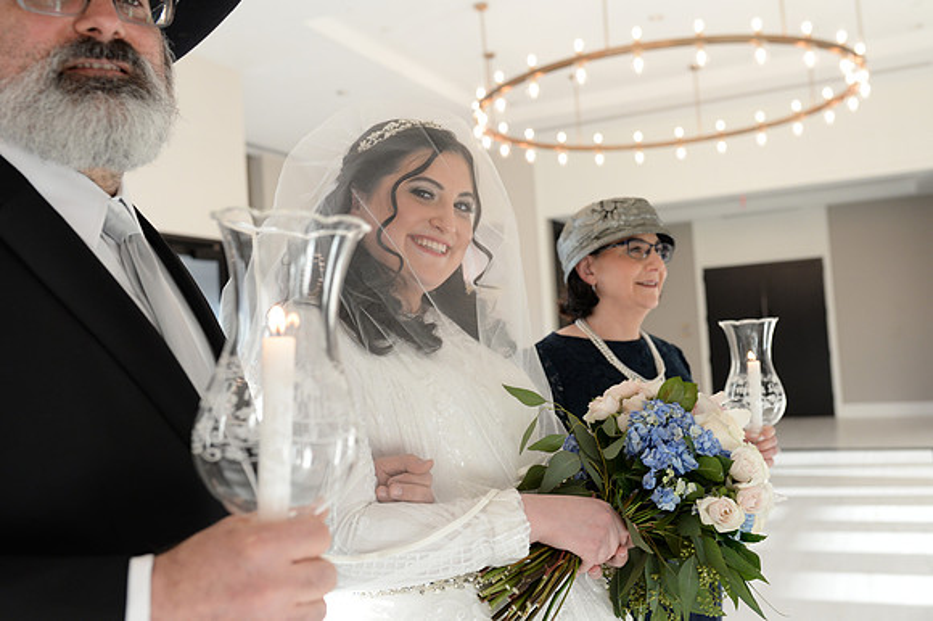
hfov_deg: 54.5
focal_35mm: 35
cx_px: 466
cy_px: 310
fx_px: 907
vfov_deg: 37.8
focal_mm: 35
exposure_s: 1/200
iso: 1000
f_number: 5
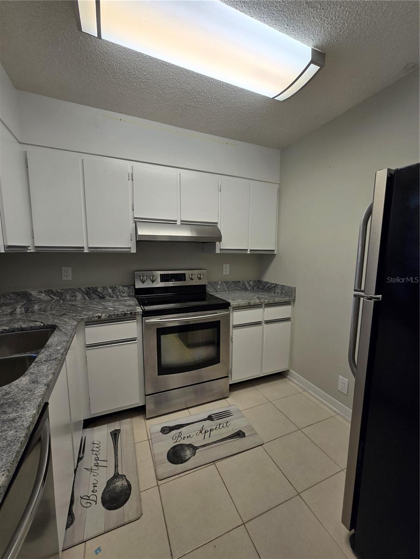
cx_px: 210
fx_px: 210
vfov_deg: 106.2
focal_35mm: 13
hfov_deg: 89.9
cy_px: 280
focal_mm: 2.2
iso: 50
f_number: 2.2
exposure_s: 1/120
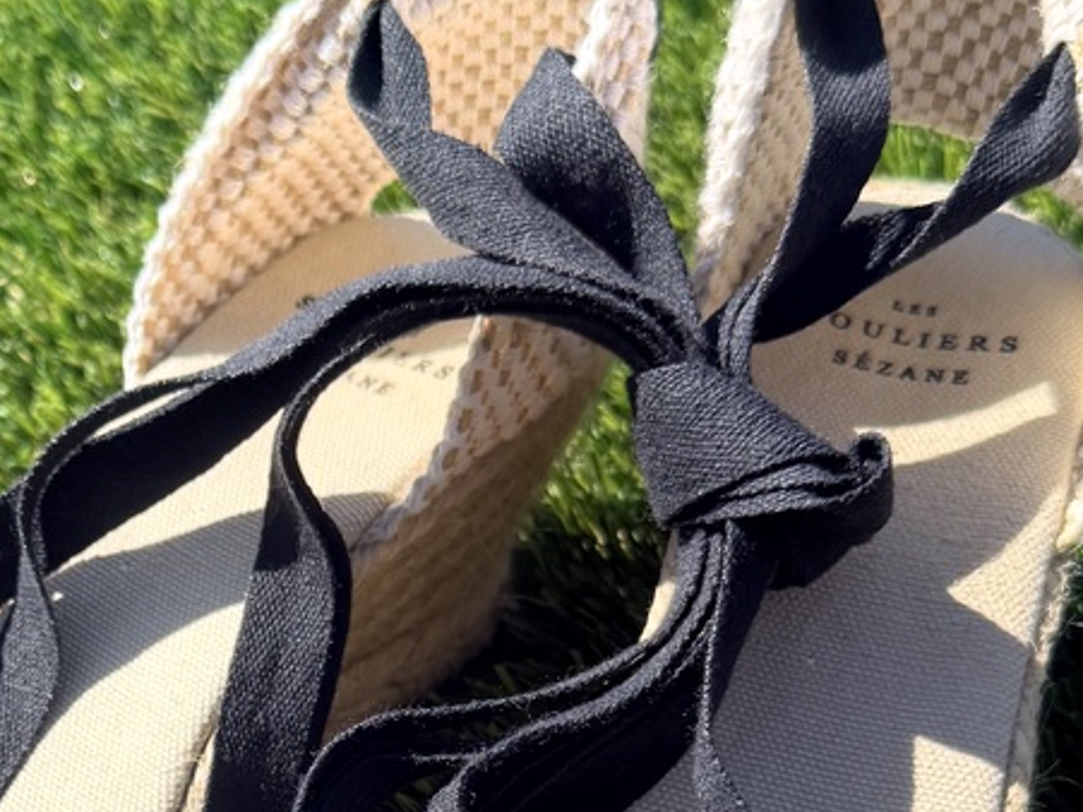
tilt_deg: -39.3
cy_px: 816
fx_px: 2221
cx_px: 300
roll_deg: +0.2
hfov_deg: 27.1
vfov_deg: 20.1
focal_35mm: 71
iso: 100
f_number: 1.78
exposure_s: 1/2232
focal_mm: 6.76
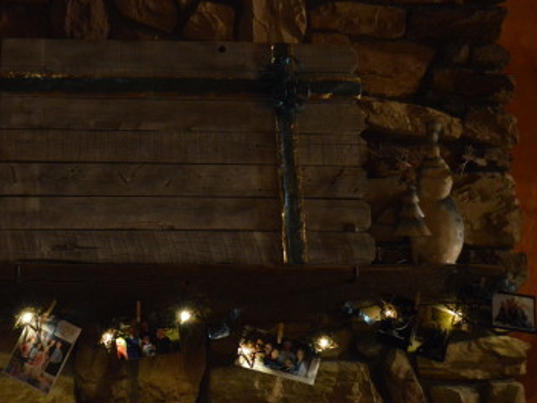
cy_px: 212
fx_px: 698
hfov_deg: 41.4
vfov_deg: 32.2
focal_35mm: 45
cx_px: 166
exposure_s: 1/13
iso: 3200
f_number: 3.8
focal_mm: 22
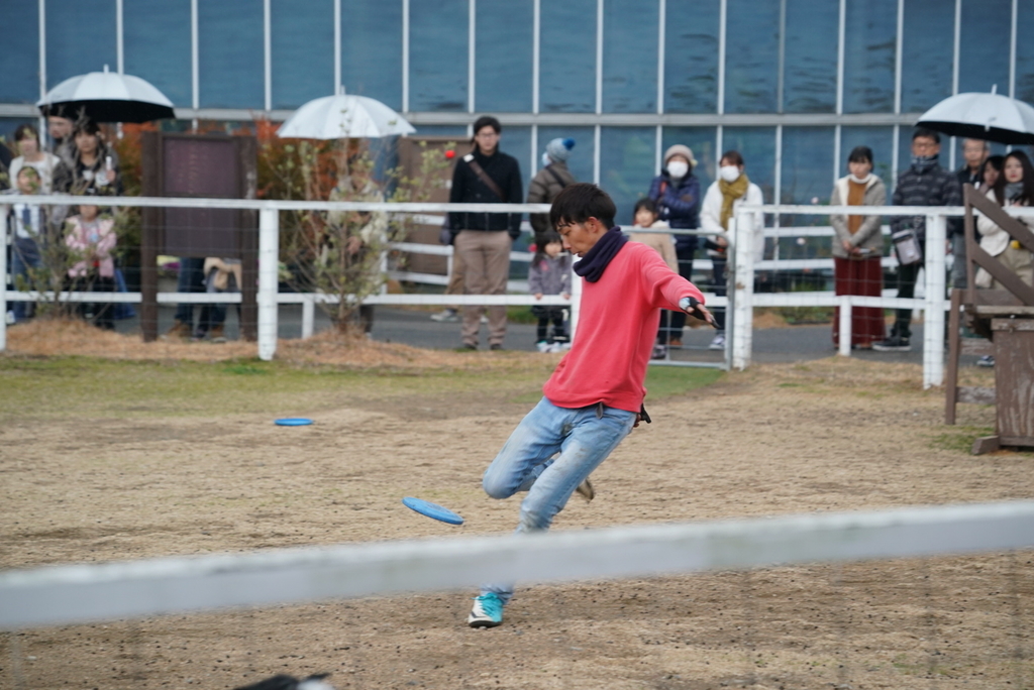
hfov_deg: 14.0
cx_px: 517
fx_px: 4196
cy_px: 345
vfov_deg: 9.4
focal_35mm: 146
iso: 1600
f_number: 5.6
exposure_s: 1/400
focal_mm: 146
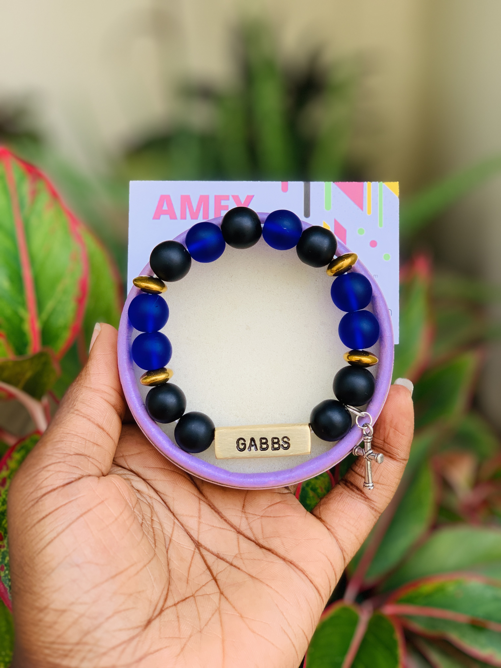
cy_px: 334
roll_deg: -1.0
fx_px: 1003
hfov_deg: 28.0
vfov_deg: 36.8
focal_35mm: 52
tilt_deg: -16.0
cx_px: 250
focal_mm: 6
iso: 32
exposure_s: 1/122
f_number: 2.4
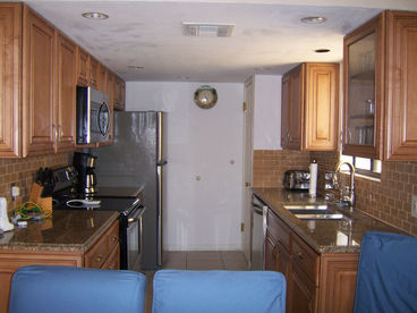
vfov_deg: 39.7
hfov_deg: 51.4
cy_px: 156
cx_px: 208
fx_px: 434
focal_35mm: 36
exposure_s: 1/60
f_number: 2.8
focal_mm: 6
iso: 125
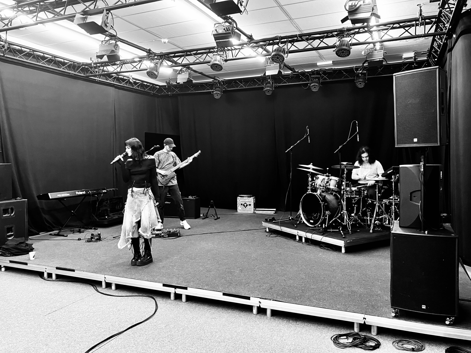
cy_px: 176
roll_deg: +0.5
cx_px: 236
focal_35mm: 28
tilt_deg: -3.1
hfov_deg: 63.4
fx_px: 381
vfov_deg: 49.7
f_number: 1.8
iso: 250
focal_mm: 3.99
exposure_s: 1/33
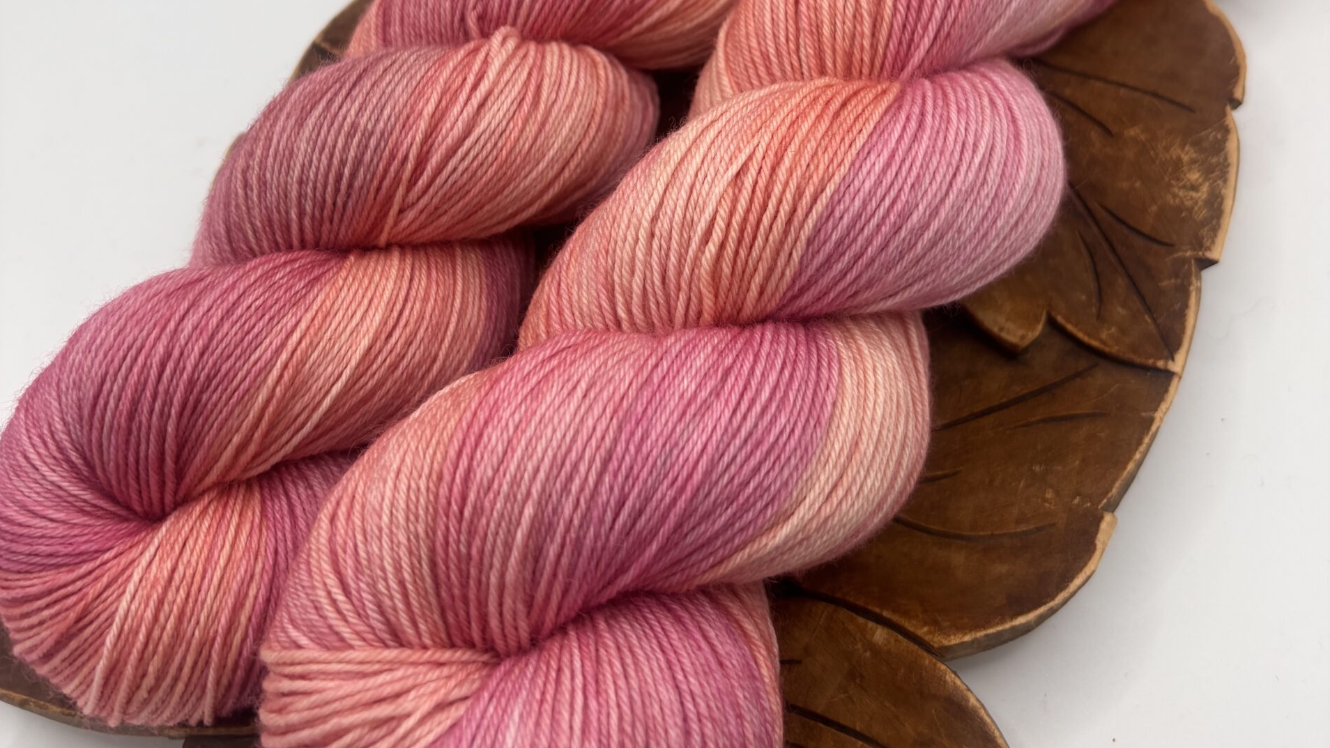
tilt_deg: -52.8
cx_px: 664
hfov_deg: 52.8
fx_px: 1340
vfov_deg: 29.7
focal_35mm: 38
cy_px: 59
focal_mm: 5.96
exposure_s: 1/303
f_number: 1.6
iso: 50
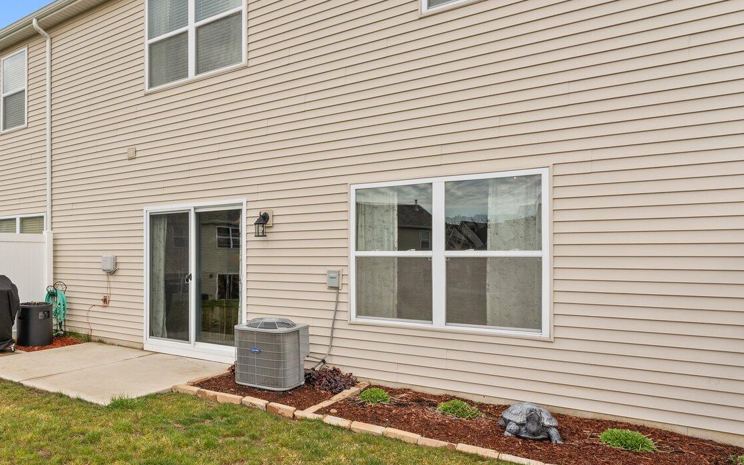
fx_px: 527
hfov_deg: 64.3
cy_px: 255
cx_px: 150
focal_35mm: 26
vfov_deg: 47.5
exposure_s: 1/80
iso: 200
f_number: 9
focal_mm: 14
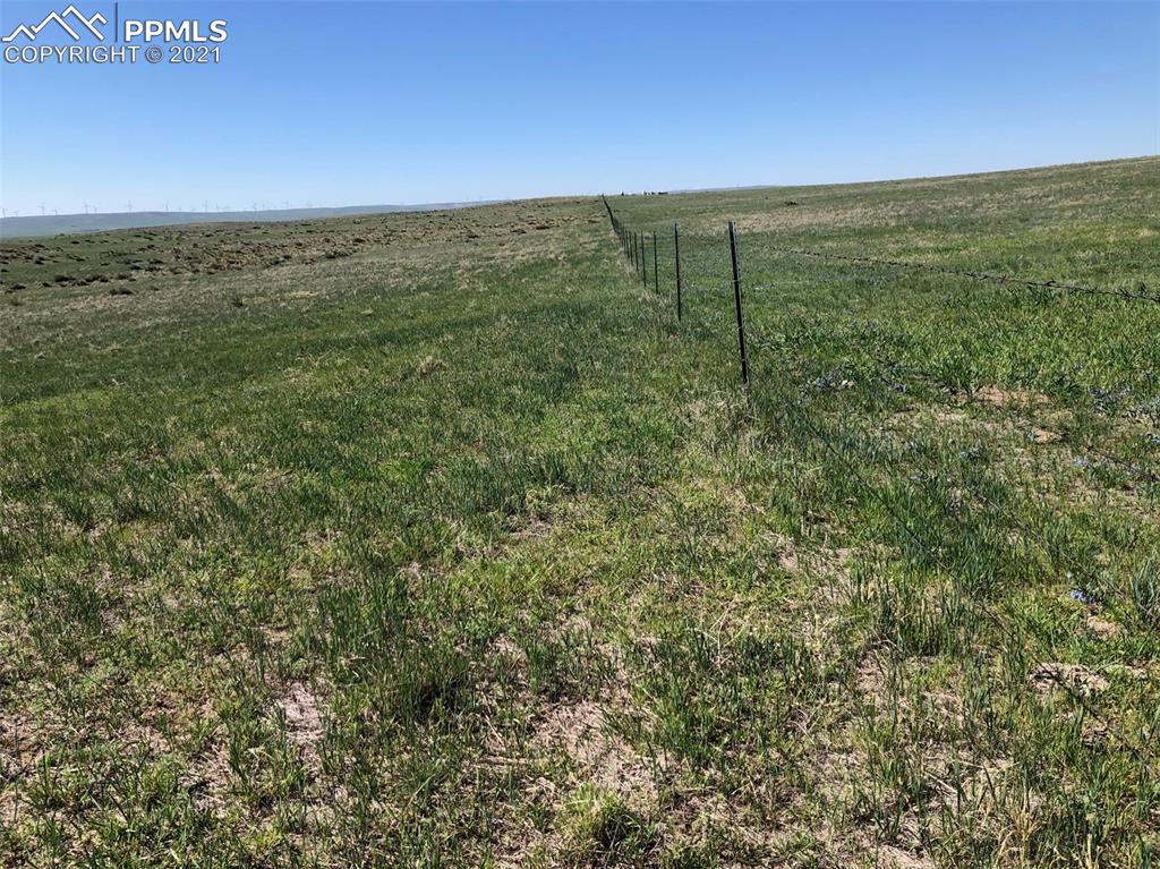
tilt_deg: -13.4
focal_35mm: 28
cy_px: 434
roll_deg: +2.4
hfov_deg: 63.5
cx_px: 580
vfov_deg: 49.7
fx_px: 938
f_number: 1.8
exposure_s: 1/1736
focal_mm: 3.99
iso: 20
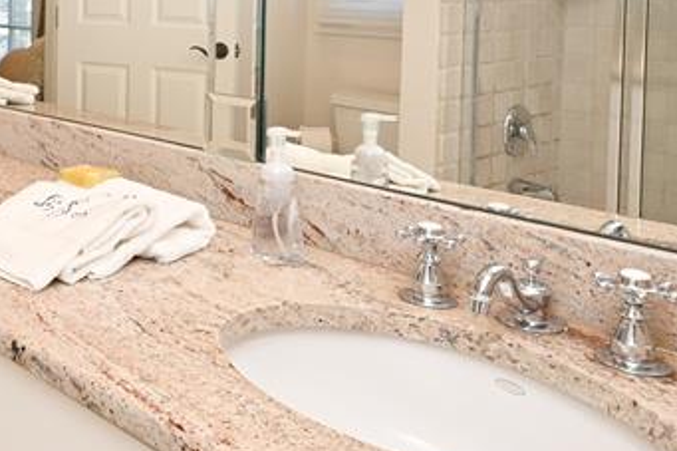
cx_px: -52
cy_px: 40
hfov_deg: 37.3
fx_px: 846
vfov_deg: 28.6
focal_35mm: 45
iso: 800
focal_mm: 15
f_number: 10
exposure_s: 1/60
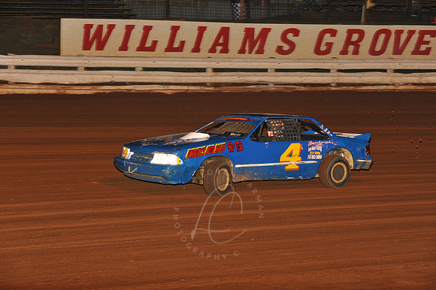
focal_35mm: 105
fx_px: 1271
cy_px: 145
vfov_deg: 13.0
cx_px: 218
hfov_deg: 19.5
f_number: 6.3
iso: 1000
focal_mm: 105
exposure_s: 1/320
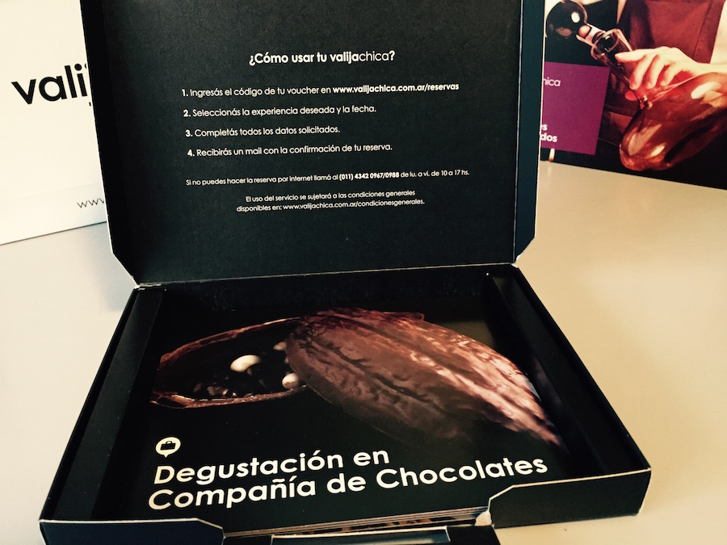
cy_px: 272
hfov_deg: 61.7
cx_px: 364
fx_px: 609
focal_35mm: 29
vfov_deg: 48.2
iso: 250
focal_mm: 4.15
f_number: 2.2
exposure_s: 1/17
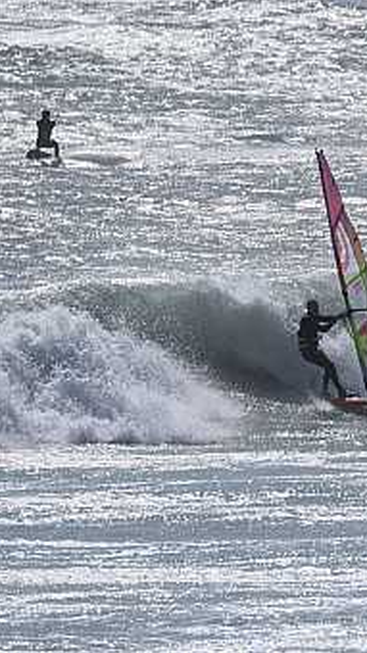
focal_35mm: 711
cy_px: 326
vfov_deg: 3.0
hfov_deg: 1.7
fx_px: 12313
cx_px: 453
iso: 200
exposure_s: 1/800
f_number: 7.1
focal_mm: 300
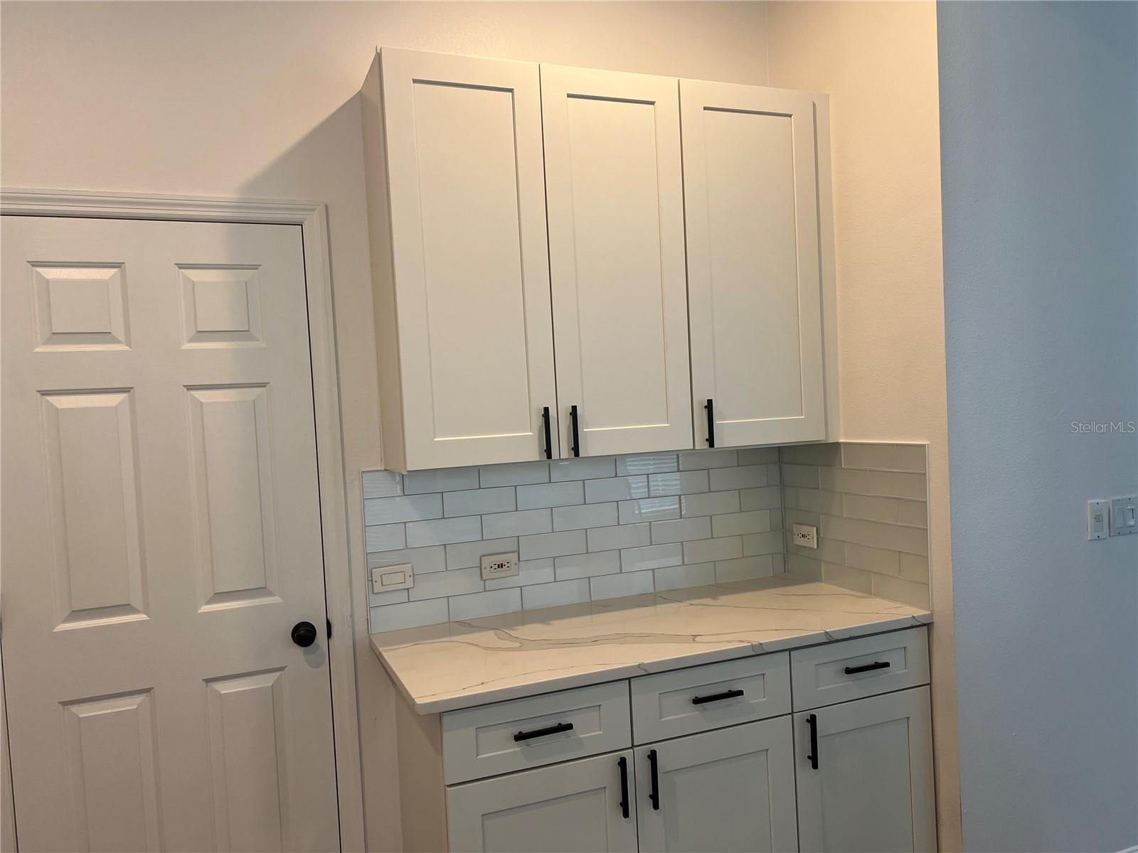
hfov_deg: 67.3
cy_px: 426
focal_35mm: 26
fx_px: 855
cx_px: 569
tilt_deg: -0.7
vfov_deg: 53.1
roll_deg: +2.1
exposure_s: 1/120
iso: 125
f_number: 1.5
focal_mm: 5.7
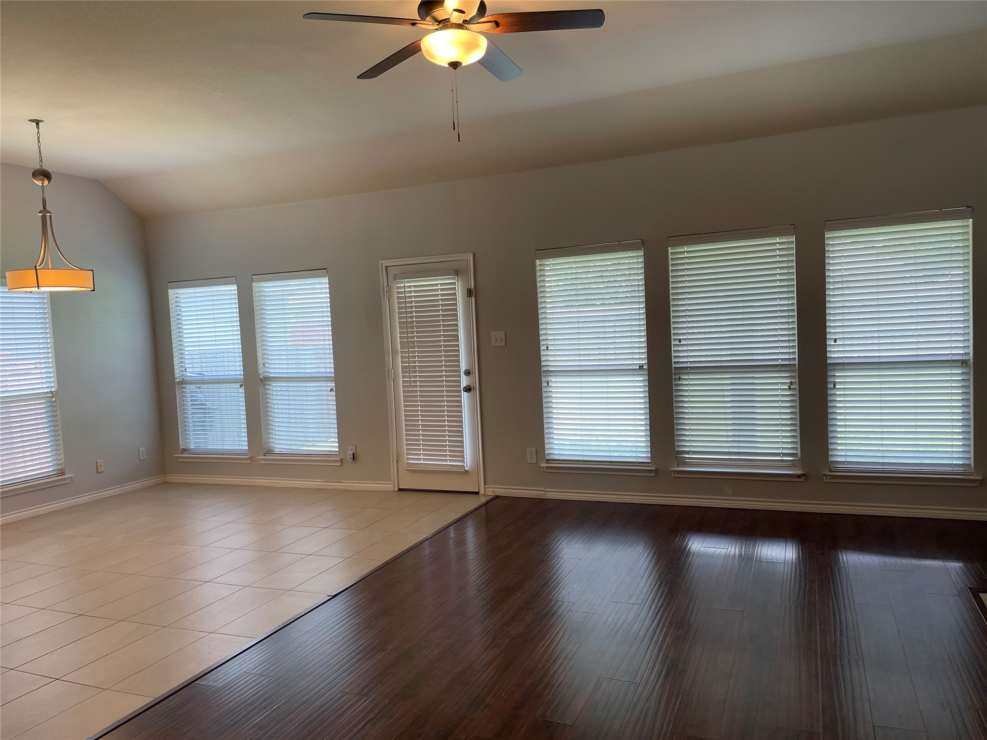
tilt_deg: -3.5
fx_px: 741
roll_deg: +3.2
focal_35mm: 26
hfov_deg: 67.3
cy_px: 370
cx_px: 494
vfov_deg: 53.1
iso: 64
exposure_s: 1/120
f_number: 1.6
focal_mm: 4.2
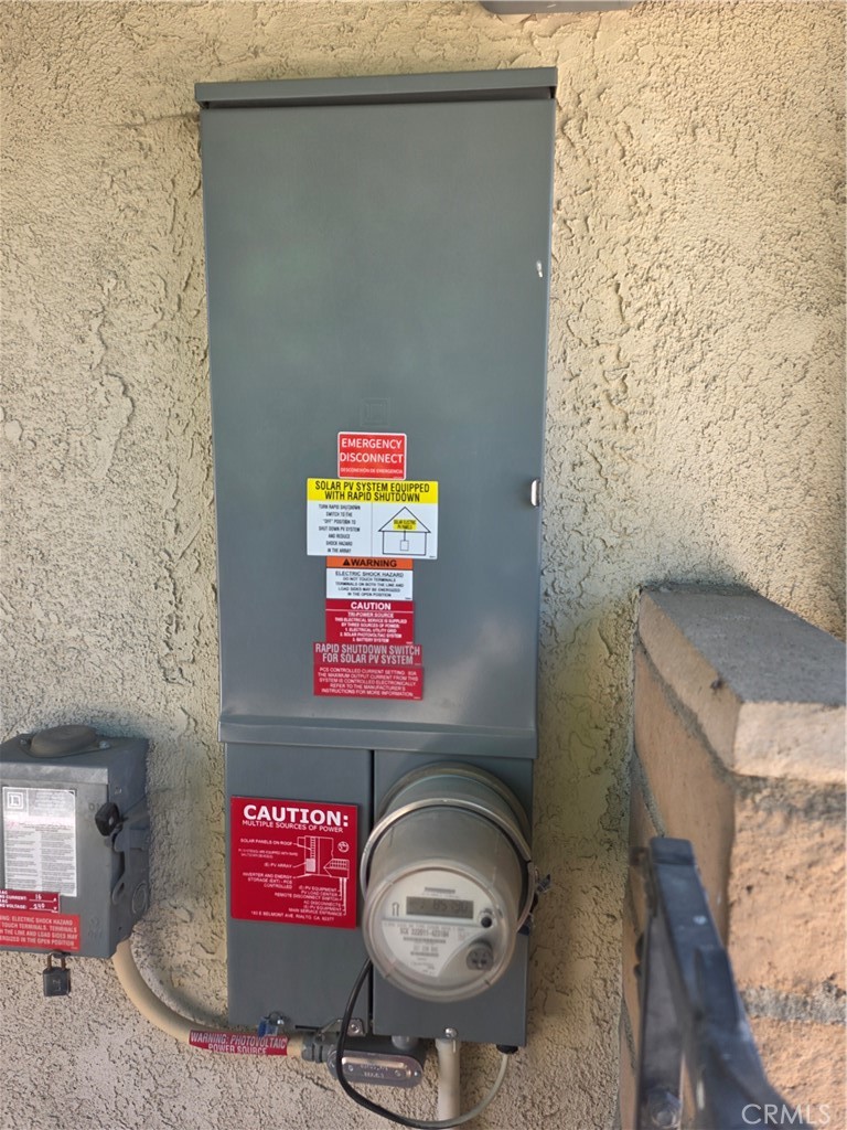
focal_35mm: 23
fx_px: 750
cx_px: 424
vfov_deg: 73.9
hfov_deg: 58.9
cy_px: 565
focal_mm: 6.25
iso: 32
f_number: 1.7
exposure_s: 1/180
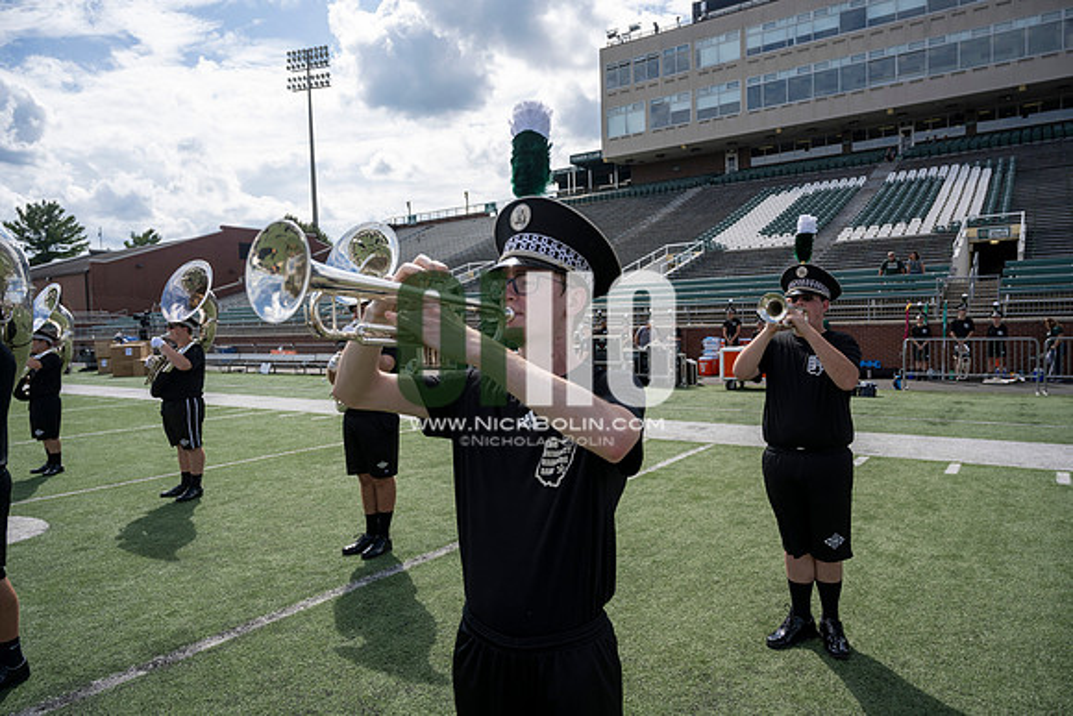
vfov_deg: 53.2
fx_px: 715
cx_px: 536
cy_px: 358
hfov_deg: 73.7
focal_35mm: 24
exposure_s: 1/1600
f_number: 5
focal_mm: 24
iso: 200
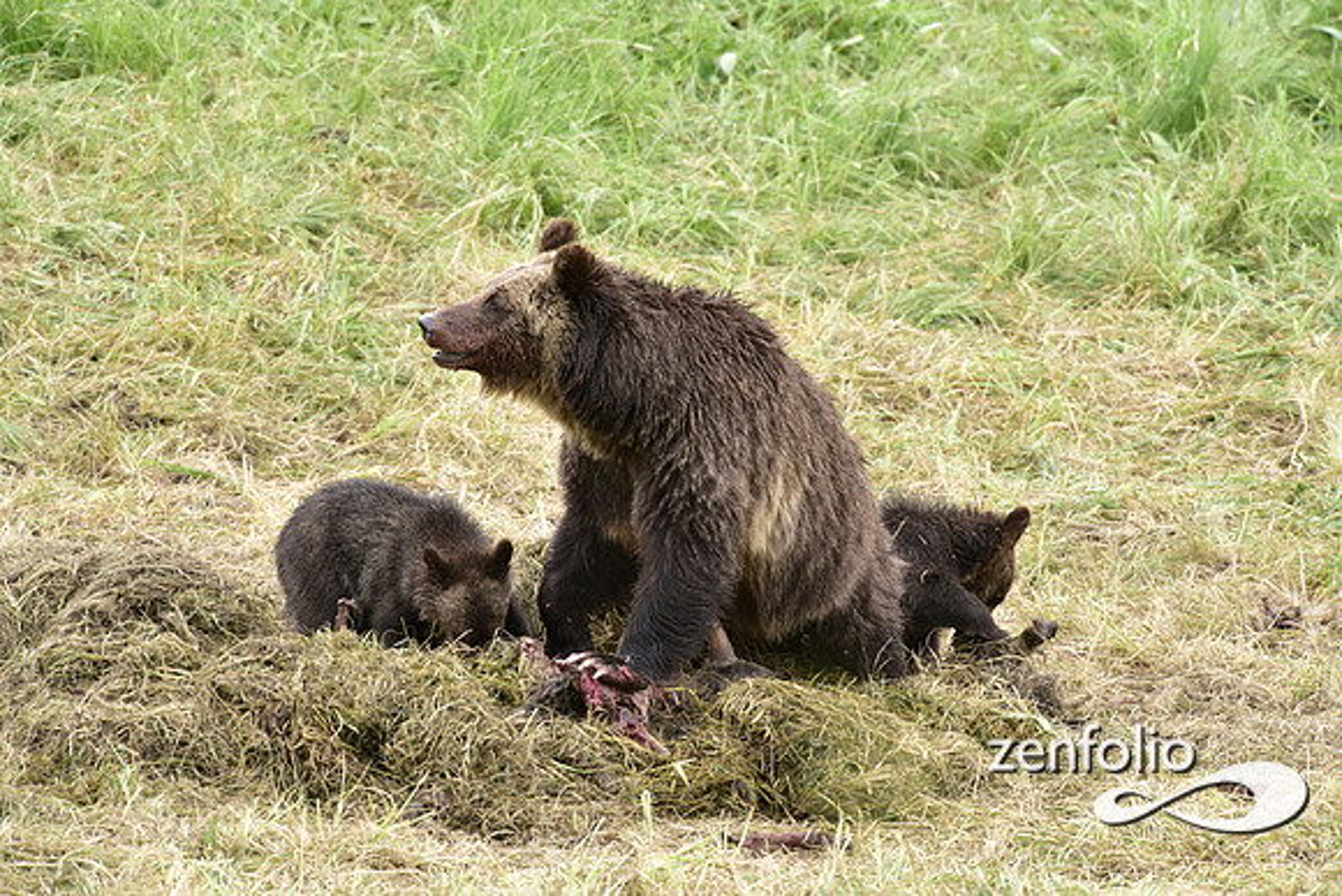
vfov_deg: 1.6
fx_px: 31692
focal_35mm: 850
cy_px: 448
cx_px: 671
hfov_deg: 2.4
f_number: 7.1
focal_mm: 850
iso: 1000
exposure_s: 1/500
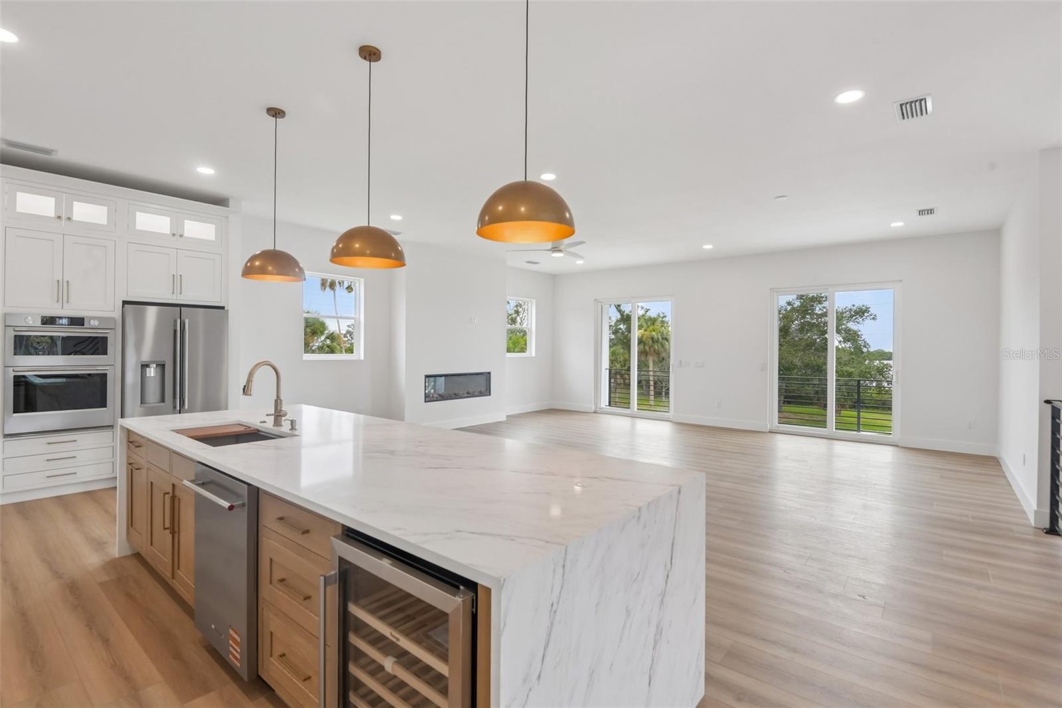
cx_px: 531
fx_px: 472
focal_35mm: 16
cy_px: 354
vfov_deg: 73.7
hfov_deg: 96.7
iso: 400
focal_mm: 16
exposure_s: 1/100
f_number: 8
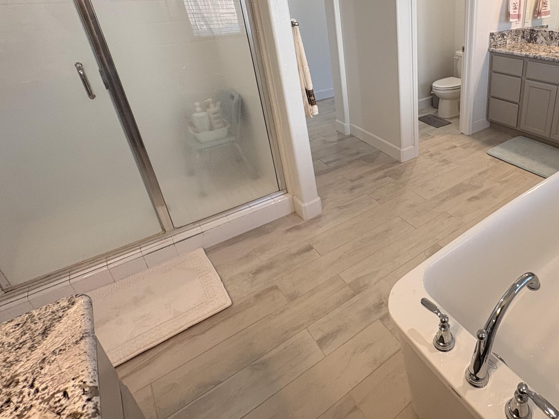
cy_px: 142
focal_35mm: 22
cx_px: 423
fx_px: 355
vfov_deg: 59.8
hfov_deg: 70.9
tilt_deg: -23.3
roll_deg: +1.0
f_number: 2.2
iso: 160
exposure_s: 1/120
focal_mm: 2.22
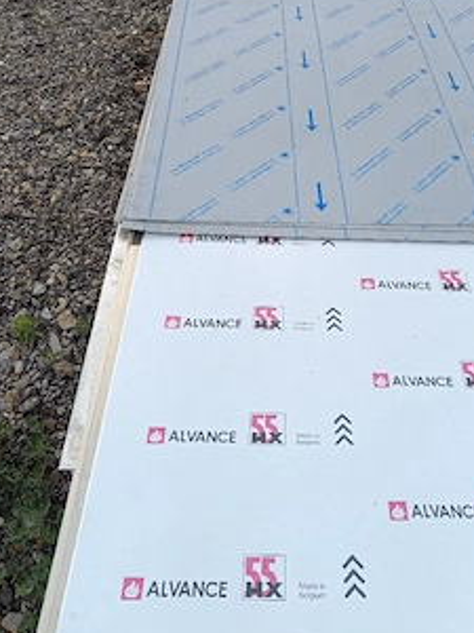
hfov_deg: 44.0
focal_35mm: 32
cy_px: 224
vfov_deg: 55.9
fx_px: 584
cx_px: 282
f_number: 1.88
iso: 54
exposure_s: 1/556
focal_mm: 5.59
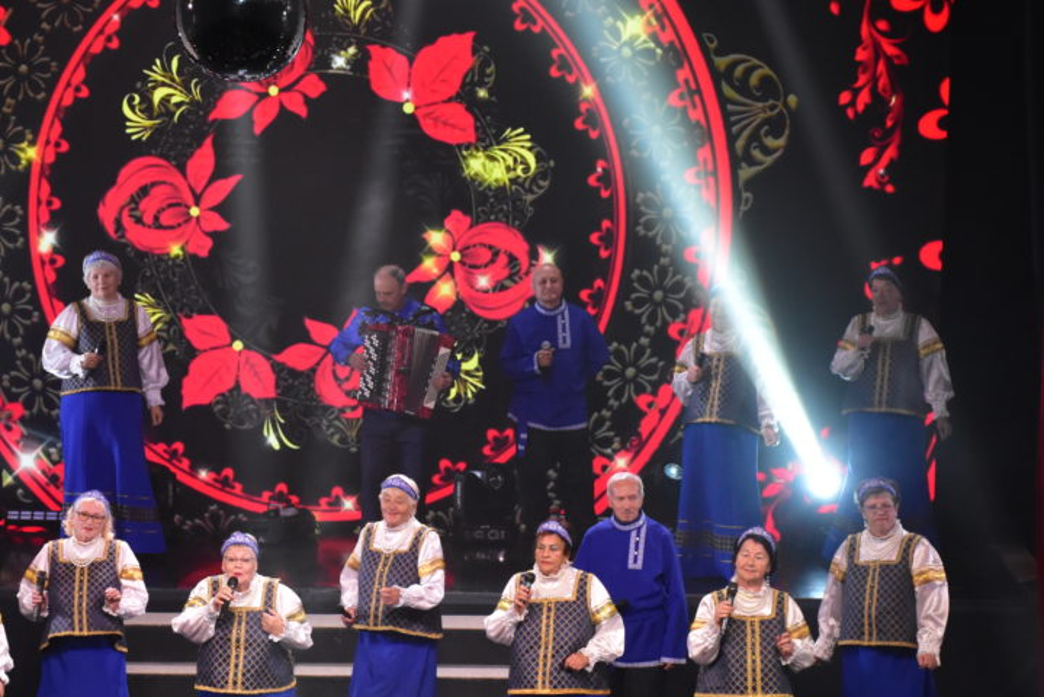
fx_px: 4090
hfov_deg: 14.5
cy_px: 438
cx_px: 348
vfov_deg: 9.7
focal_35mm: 141
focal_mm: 66
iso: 2500
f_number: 7.1
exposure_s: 1/125
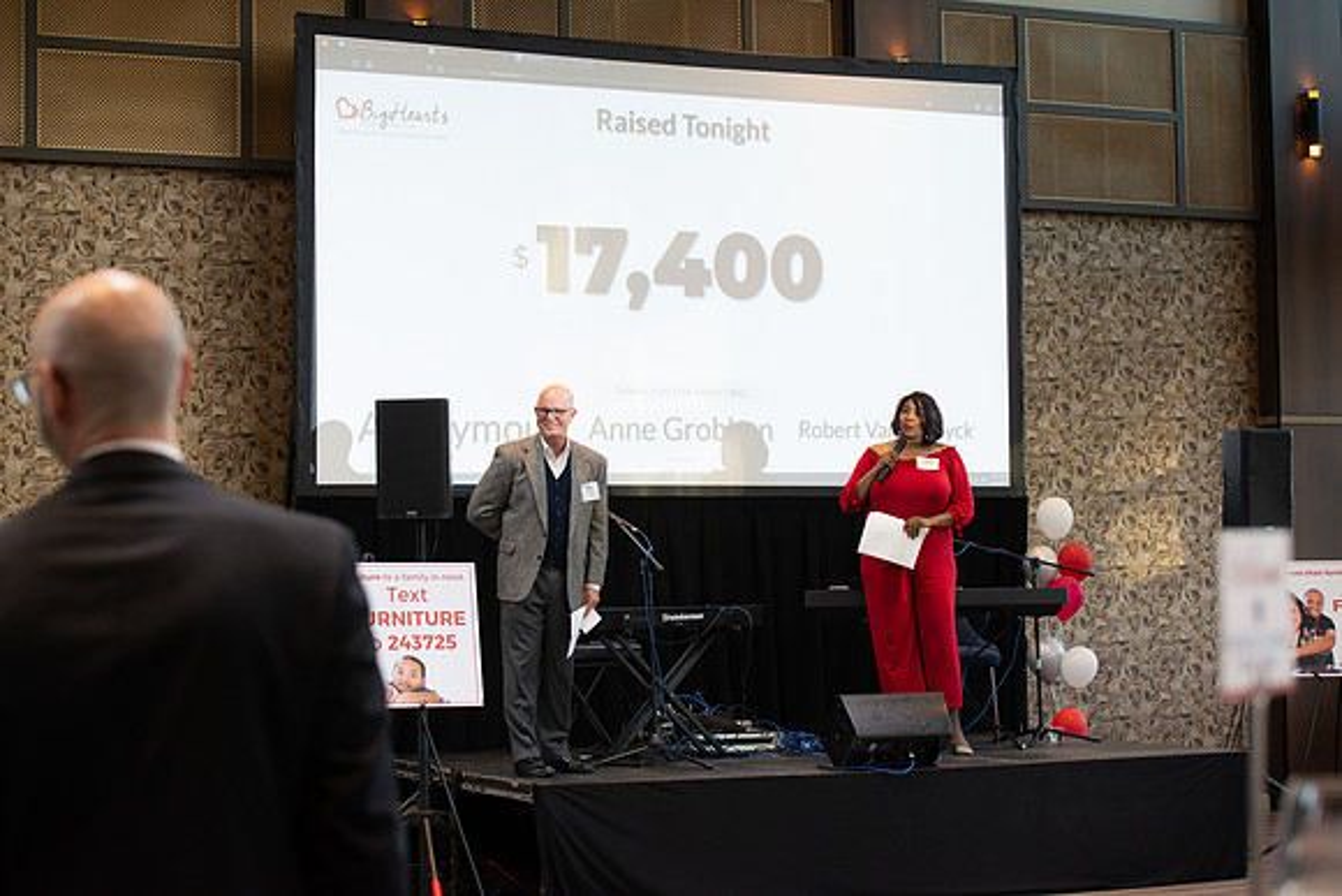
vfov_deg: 19.5
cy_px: 448
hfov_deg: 28.8
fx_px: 2610
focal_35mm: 70
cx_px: 671
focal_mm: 70
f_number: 4.5
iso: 1250
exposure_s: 1/200
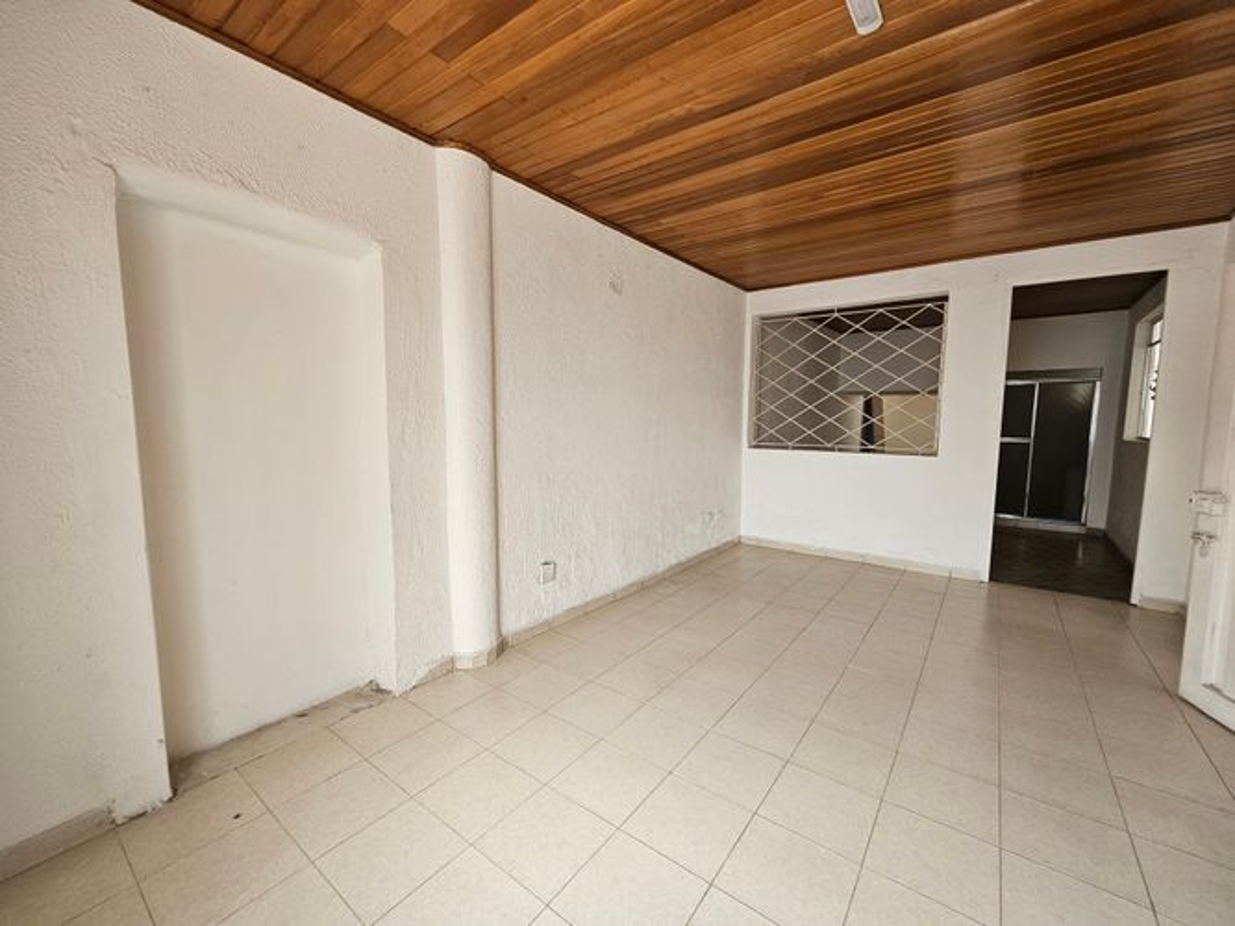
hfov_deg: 106.2
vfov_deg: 89.9
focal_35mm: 13
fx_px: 464
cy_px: 463
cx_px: 618
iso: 100
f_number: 2.2
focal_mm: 2.2
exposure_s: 1/60
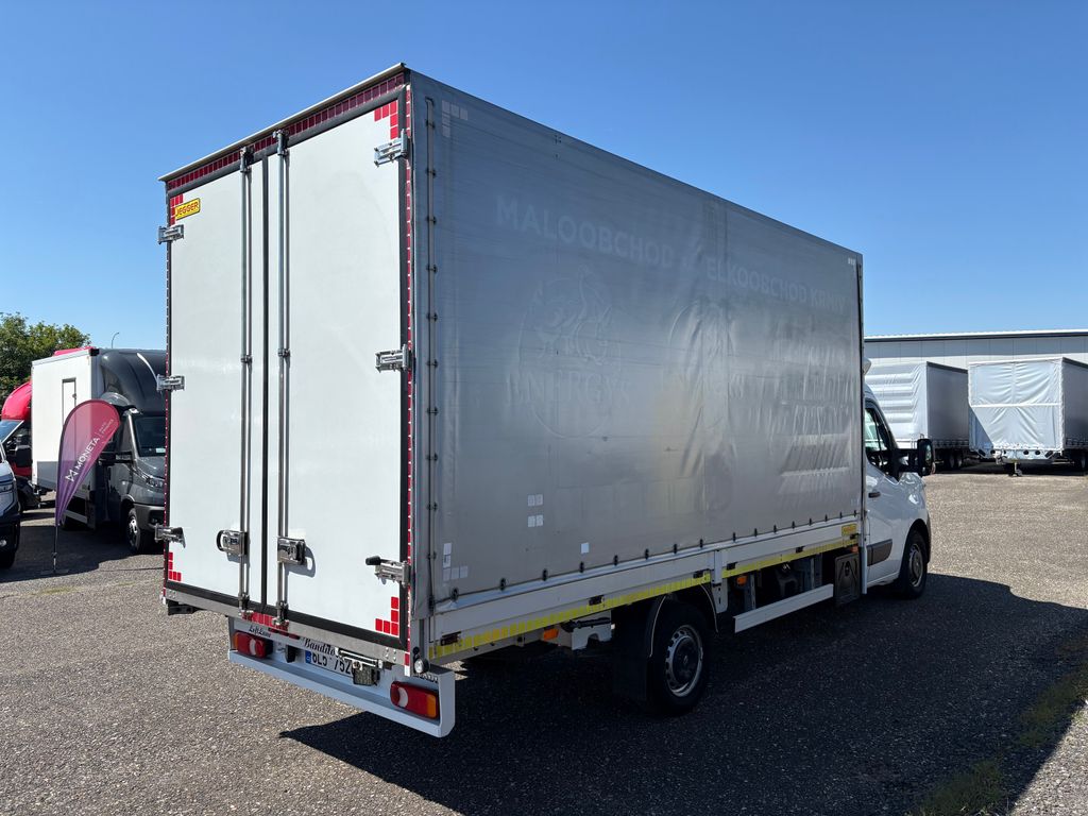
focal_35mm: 26
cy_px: 408
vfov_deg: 53.1
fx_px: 817
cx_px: 544
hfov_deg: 67.3
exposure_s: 1/3831
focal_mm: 5.96
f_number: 1.6
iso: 50
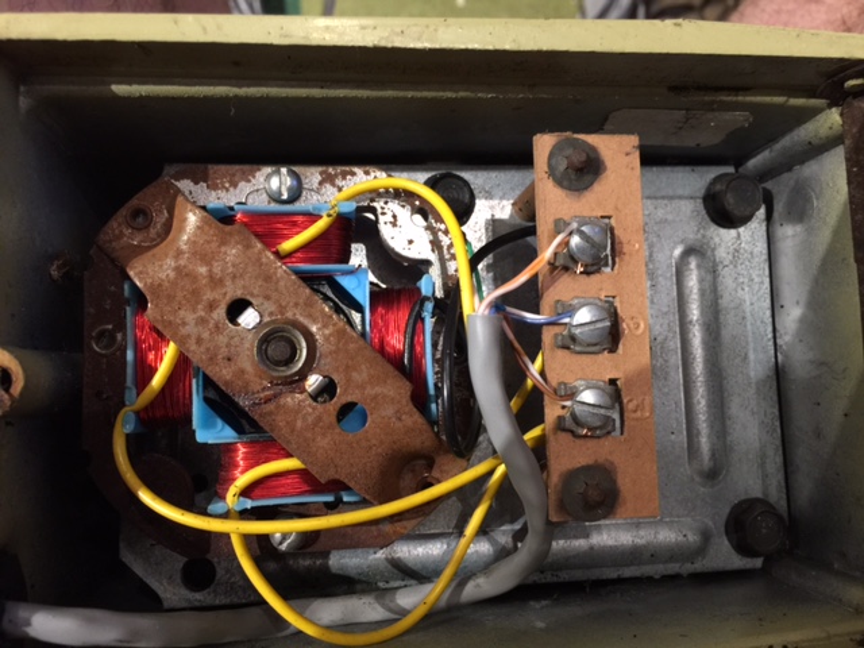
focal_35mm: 29
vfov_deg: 48.2
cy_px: 324
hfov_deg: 61.7
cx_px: 432
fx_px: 724
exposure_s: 1/4
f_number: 2.2
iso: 64
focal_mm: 4.15
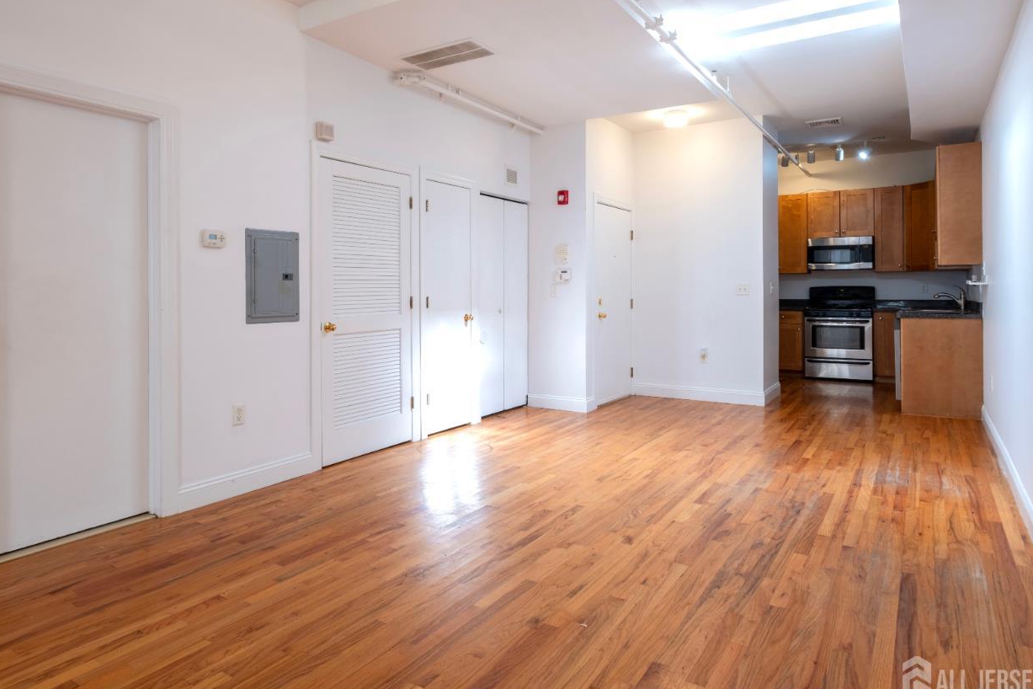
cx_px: 479
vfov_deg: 57.0
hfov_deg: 78.5
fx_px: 631
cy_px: 296
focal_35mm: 22
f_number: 8
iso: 200
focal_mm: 12
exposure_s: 1/25
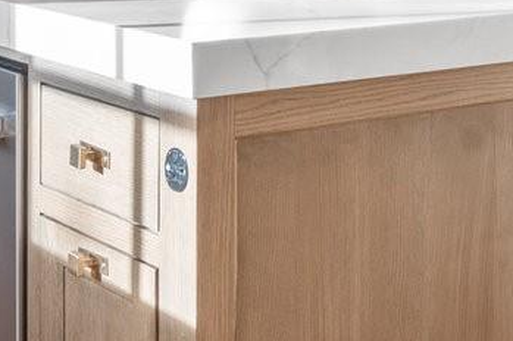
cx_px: 268
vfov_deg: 14.1
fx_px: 1338
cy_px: -76
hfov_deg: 21.7
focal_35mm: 94
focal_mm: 16
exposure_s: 1/3
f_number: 11
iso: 100
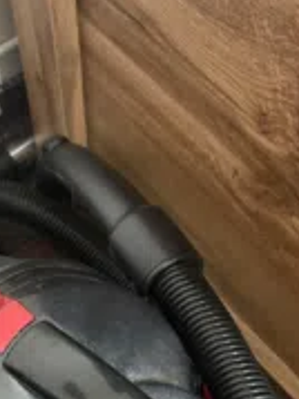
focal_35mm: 58
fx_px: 669
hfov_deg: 25.2
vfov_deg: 30.8
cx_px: 120
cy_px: 401
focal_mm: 5.96
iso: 500
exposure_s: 1/40
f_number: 1.6
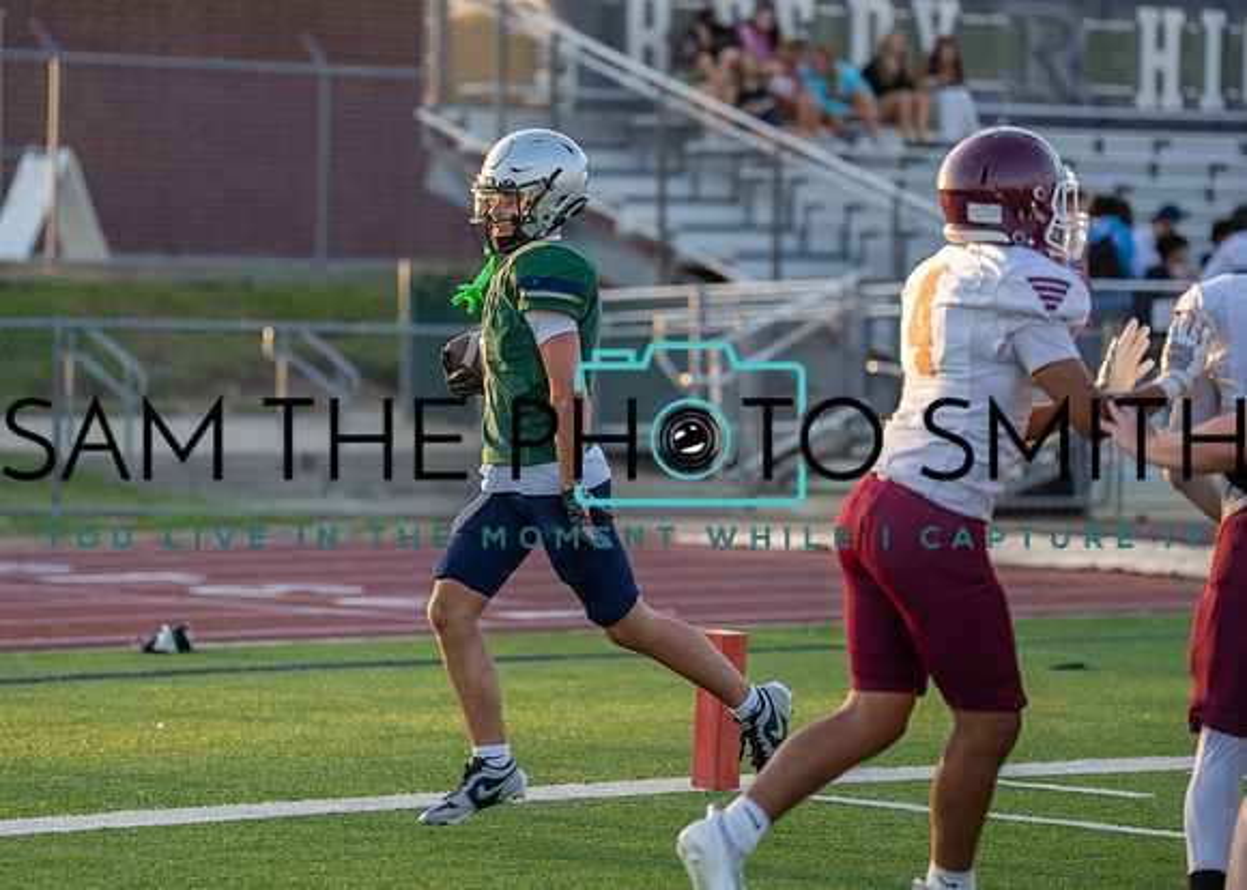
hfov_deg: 11.4
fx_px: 6236
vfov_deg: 8.2
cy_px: 418
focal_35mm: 176
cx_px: 525
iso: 320
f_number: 2.8
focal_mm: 152
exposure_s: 1/800
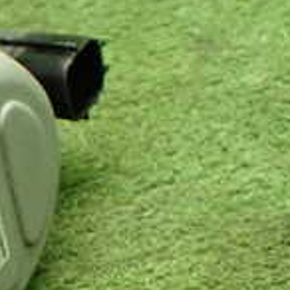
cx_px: -153
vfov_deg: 15.8
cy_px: 264
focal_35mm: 109
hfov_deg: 14.8
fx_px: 1033
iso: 800
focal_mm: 5.4
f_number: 2.3
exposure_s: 1/80
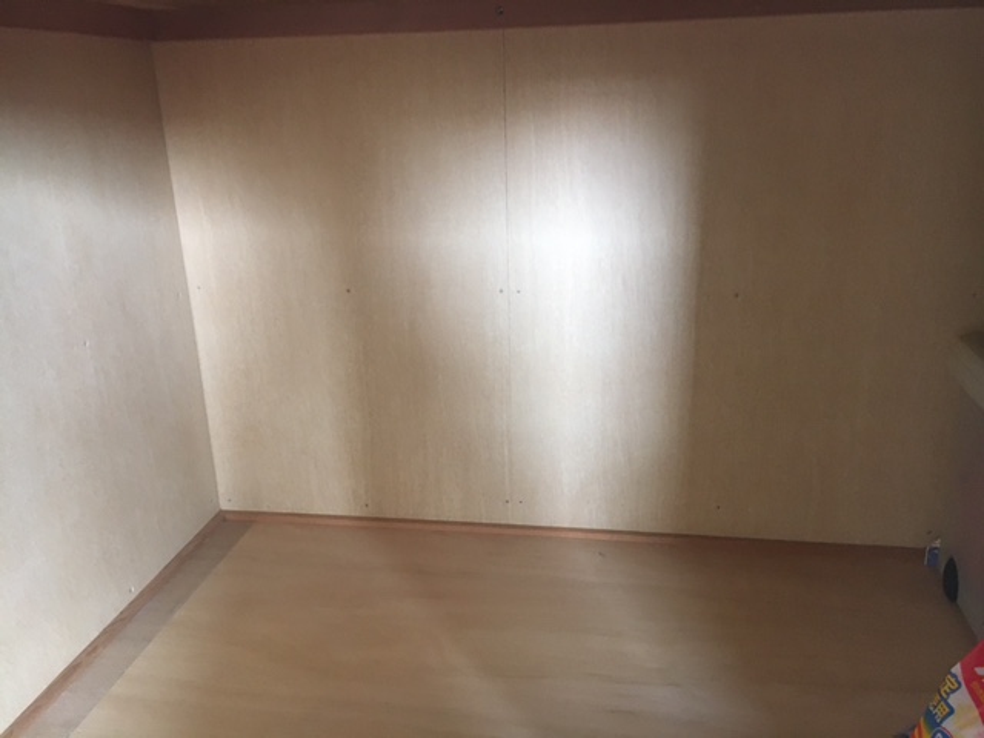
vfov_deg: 48.2
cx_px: 492
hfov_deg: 61.7
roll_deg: +2.5
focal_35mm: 29
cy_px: 369
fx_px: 824
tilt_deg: -20.2
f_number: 2.2
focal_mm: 4.15
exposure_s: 1/17
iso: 200
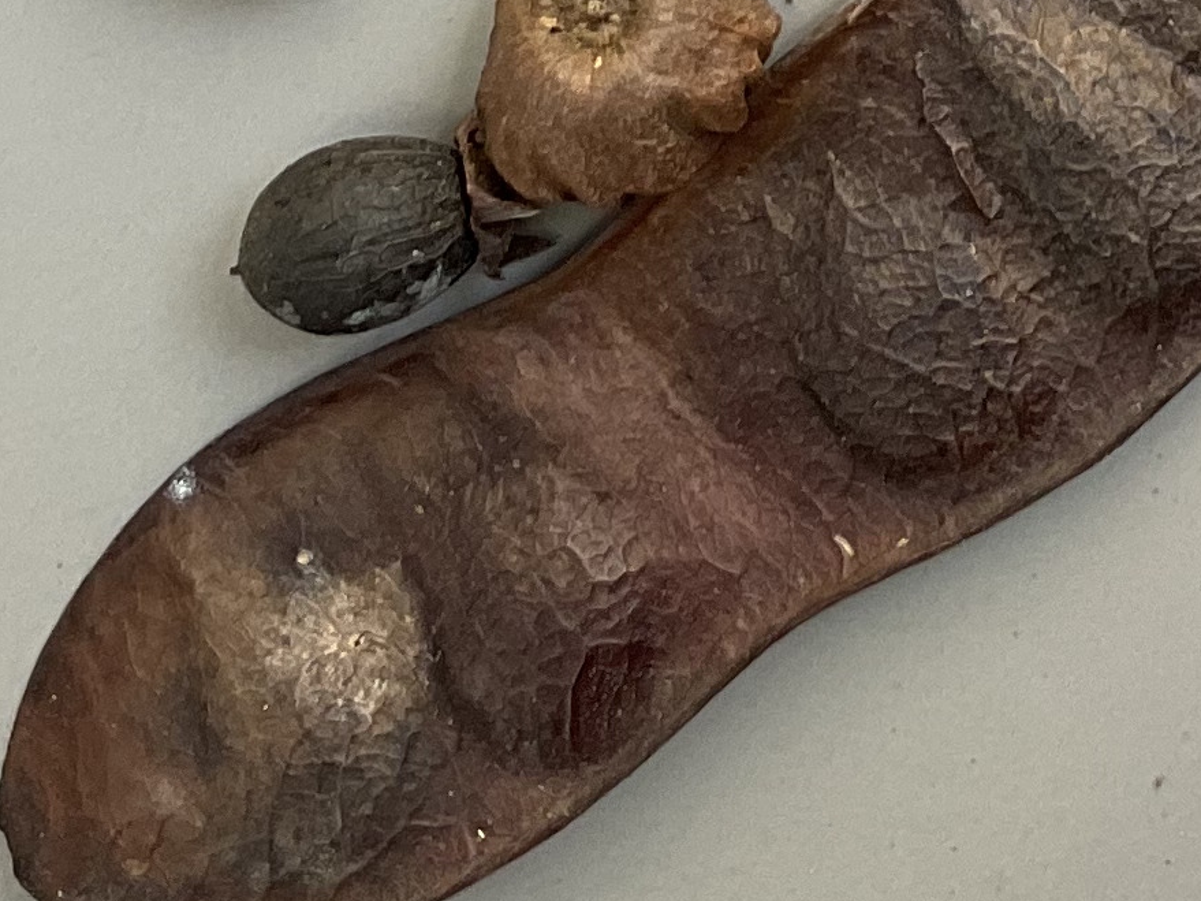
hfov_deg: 14.5
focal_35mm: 133
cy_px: -864
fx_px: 4614
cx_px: 1347
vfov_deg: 10.3
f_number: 1.8
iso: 25
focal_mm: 3
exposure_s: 1/100
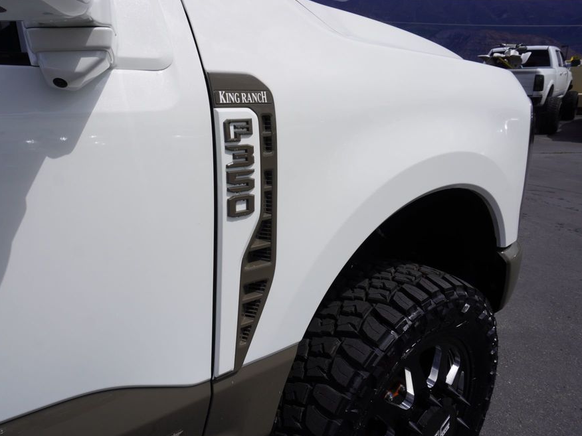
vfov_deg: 51.3
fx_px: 454
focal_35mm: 27
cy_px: 211
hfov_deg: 65.0
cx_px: 252
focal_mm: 16
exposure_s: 1/400
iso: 100
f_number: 10
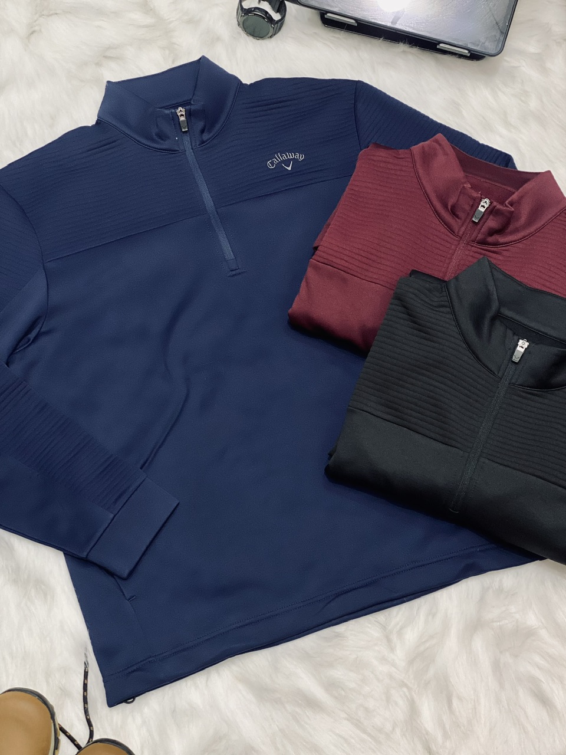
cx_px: 283
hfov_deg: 28.0
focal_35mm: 52
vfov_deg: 36.8
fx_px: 1134
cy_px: 378
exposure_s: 1/33
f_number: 2
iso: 125
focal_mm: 6
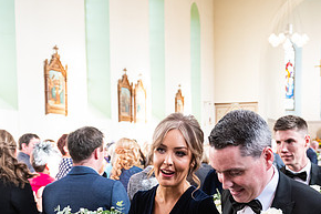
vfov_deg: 27.0
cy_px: 193
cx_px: 209
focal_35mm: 48
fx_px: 428
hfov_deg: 40.7
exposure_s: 1/160
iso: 1000
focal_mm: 24
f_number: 3.5
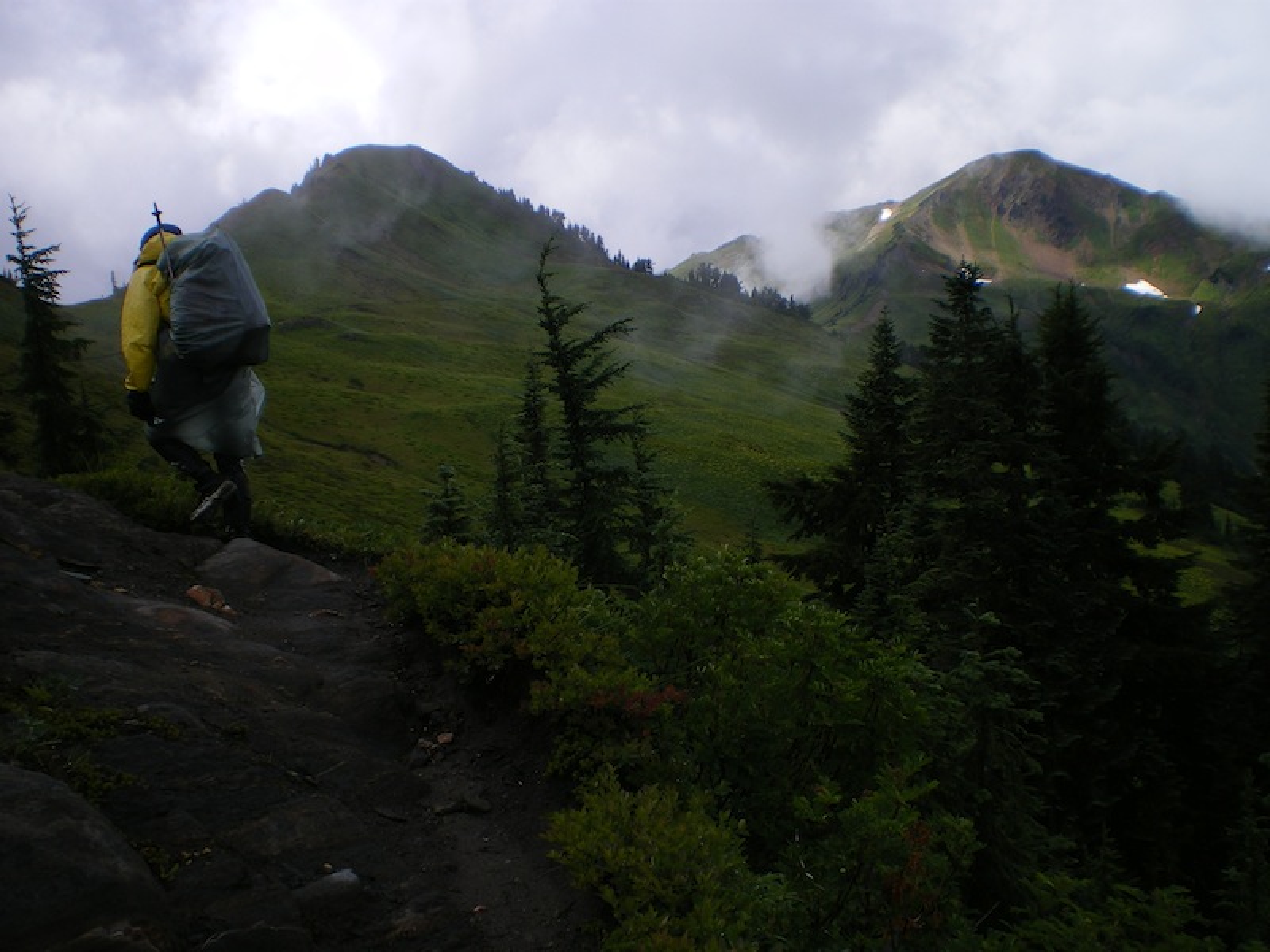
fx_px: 1321
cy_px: 476
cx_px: 635
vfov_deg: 39.7
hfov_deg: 51.4
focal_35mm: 36
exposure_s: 1/400
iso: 50
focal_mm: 6.3
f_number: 4.6
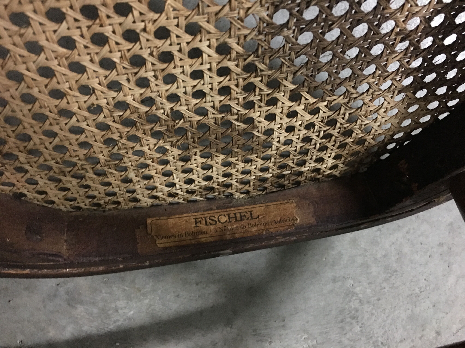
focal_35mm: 29
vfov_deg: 48.2
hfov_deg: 61.7
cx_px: 232
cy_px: 174
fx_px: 390
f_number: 2.2
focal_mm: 4.15
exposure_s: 1/4
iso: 160
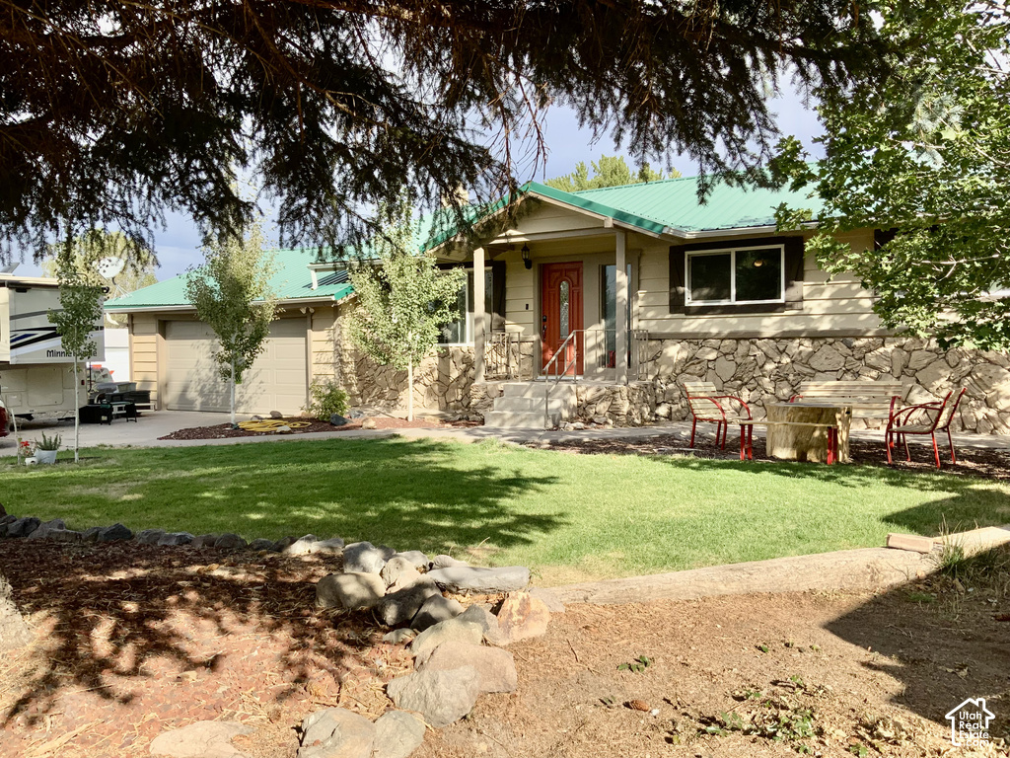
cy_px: 379
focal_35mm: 29
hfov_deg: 61.7
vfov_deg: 48.2
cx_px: 505
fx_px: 846
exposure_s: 1/1015
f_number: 1.8
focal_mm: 3
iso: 16
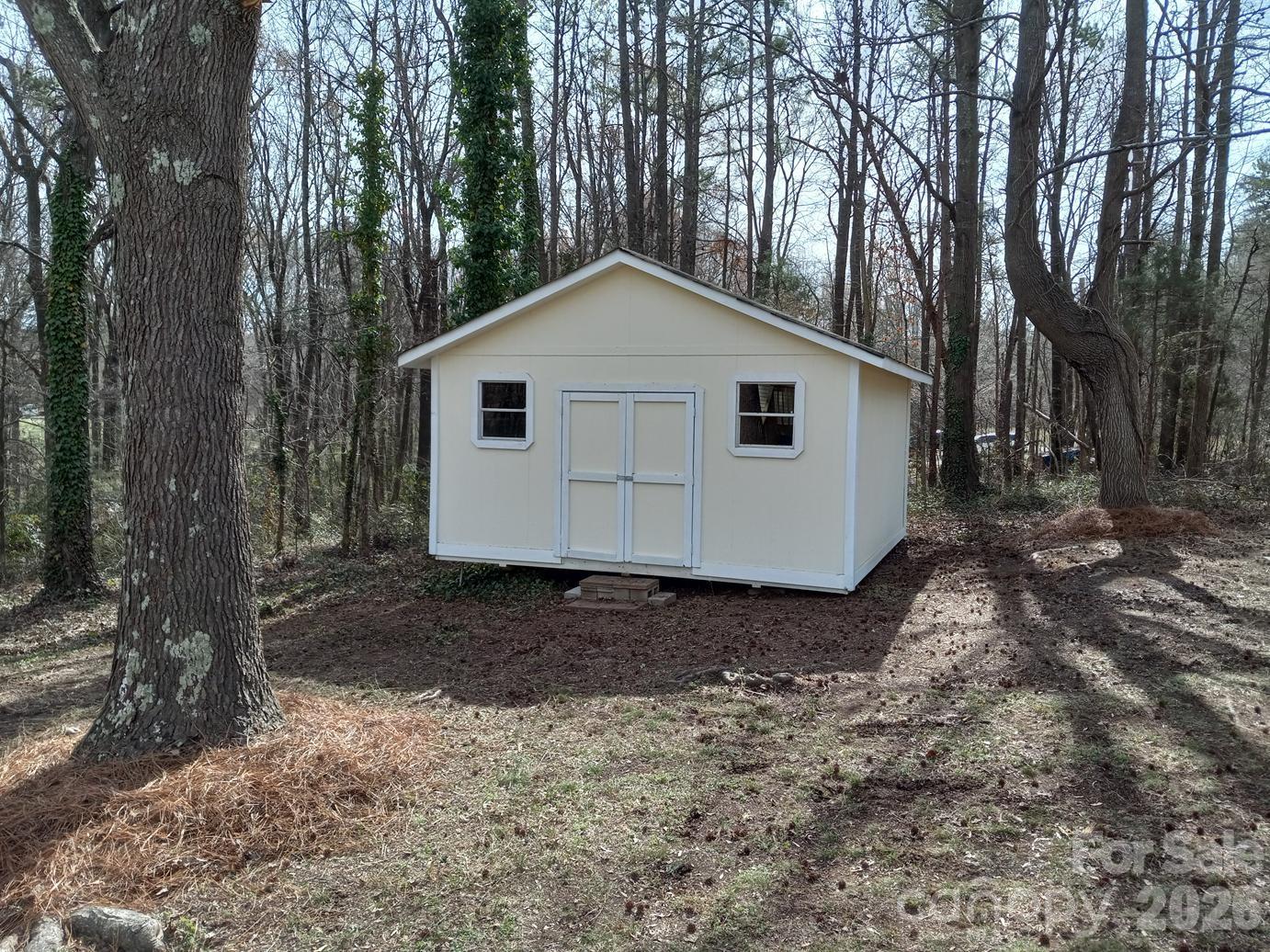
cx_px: 635
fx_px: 990
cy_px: 476
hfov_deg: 65.3
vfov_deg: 51.3
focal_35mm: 27
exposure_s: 1/739
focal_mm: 3.94
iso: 40
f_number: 1.8
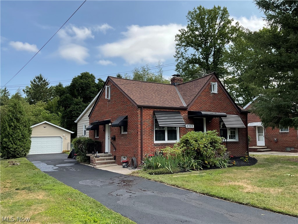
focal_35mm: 29
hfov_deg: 61.7
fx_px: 250
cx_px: 149
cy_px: 112
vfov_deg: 48.2
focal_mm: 3
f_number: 1.8
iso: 16
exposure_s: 1/1250
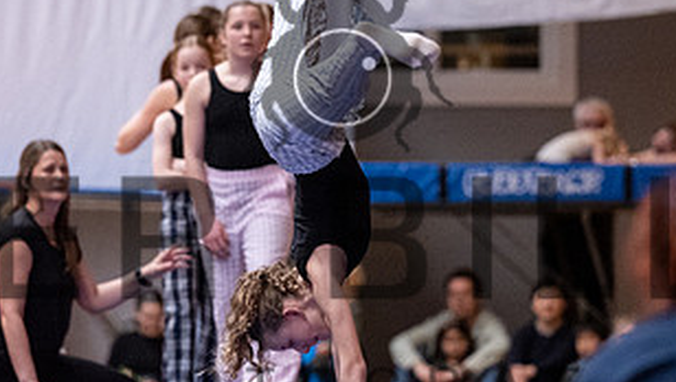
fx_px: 7070
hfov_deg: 5.5
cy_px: 131
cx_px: 325
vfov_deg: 3.1
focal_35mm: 394
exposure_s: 1/1250
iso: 8000
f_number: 3.2
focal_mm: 200
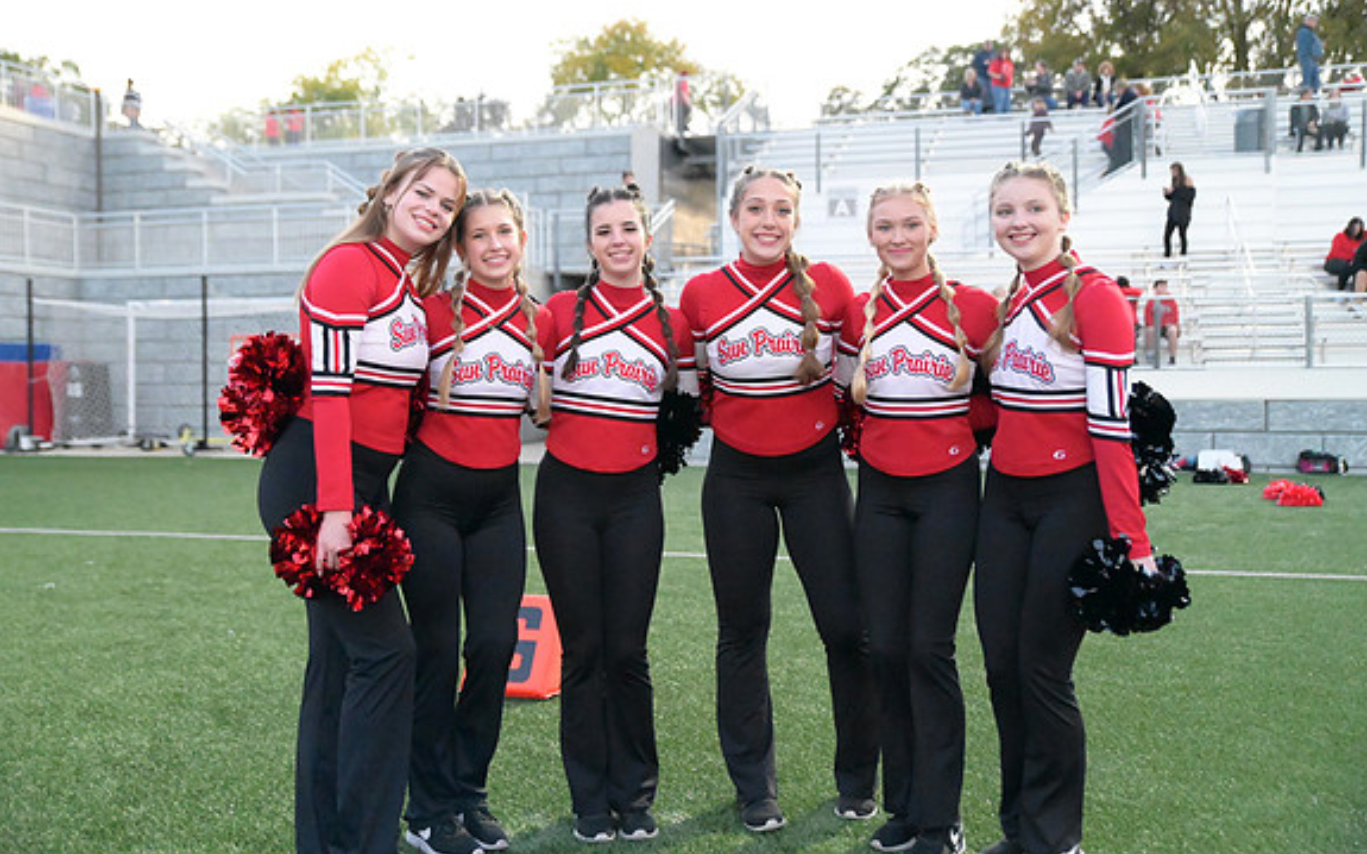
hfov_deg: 52.8
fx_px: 1378
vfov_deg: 34.4
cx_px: 687
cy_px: 404
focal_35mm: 37
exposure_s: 1/8000
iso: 25600
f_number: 2.8
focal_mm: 36
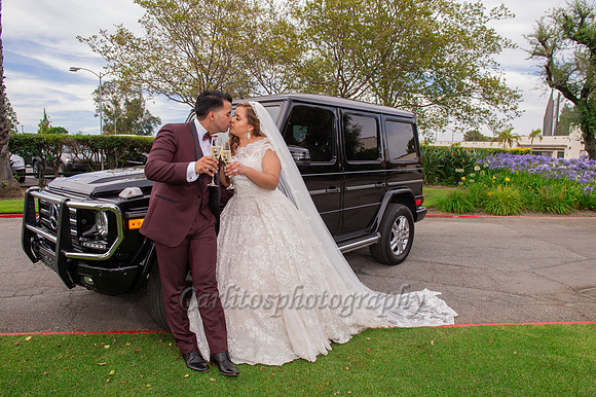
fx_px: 397
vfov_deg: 53.1
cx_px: 298
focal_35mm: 24
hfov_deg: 73.8
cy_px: 198
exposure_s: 1/250
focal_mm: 24
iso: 400
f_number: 8
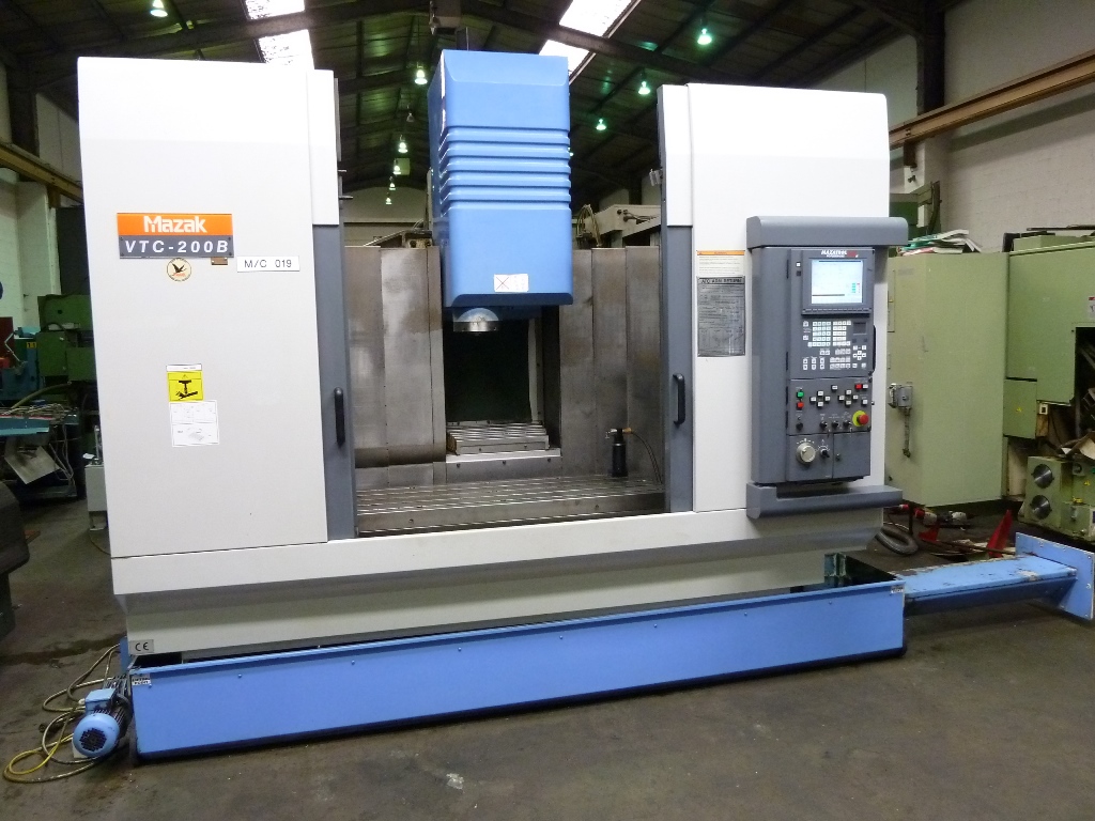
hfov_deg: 69.4
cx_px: 548
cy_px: 410
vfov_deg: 54.9
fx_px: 791
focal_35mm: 25
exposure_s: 1/25
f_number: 3.3
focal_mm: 4.1
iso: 400
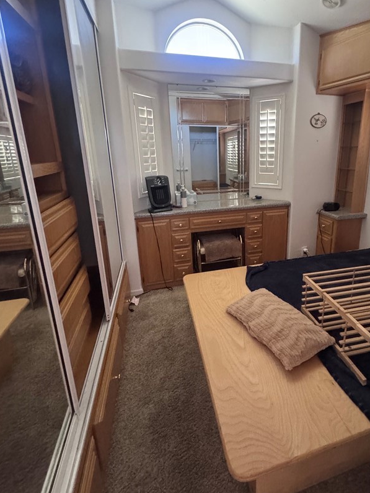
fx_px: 257
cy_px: 215
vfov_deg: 87.3
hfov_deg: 70.5
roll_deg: +0.9
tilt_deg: -13.7
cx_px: 230
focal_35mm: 18
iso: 1250
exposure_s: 1/60
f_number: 2.2
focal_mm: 2.22
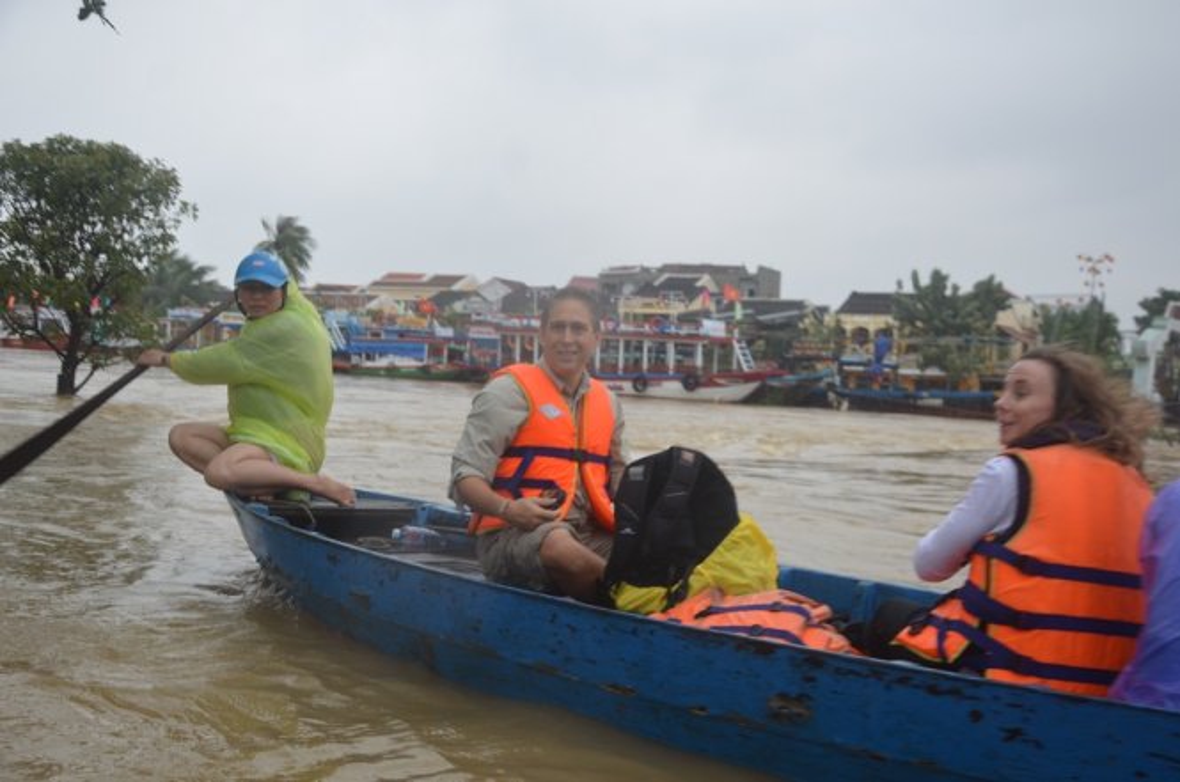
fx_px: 1276
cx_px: 590
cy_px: 391
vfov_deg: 34.1
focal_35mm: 39
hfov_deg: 49.6
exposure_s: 1/100
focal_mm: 26
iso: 400
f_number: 5
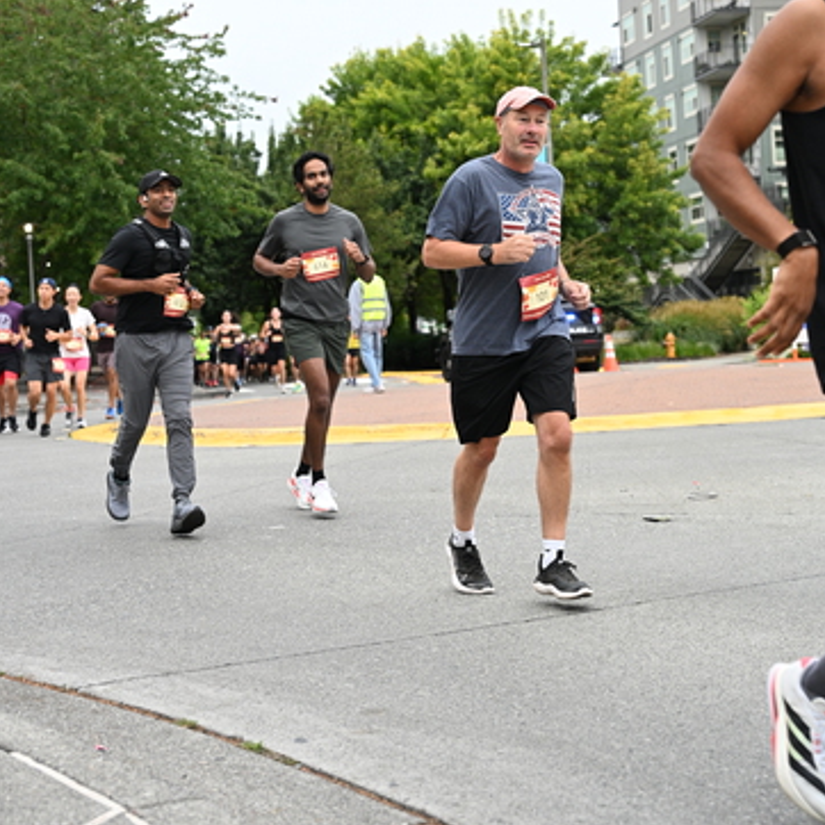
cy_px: 276
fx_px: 1672
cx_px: 414
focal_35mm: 62
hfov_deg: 27.7
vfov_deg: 27.6
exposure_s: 1/800
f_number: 4
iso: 1600
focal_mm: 48
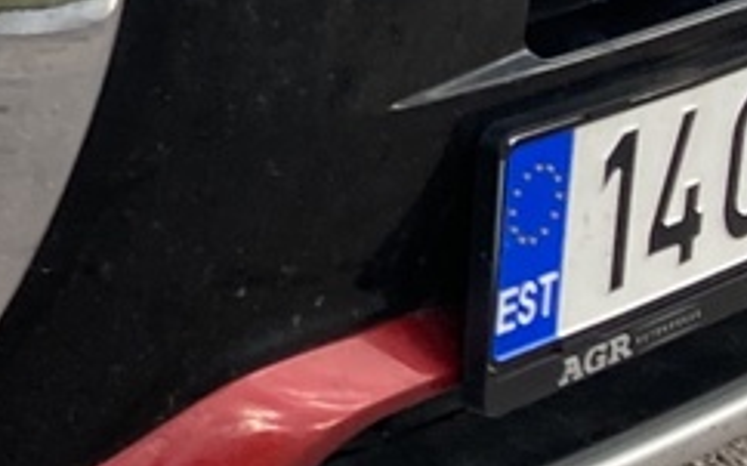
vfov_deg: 6.5
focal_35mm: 196
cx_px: -1204
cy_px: -485
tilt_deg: -11.8
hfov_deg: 9.3
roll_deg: -0.7
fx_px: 3988
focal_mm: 3.99
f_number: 1.8
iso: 25
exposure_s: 1/121
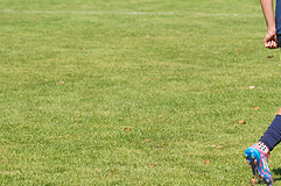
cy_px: 22
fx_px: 3095
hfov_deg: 5.2
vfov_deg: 3.5
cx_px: 314
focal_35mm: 397
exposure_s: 1/1600
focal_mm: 110
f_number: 5.6
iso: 320
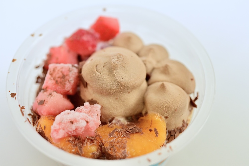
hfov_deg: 33.4
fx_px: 415
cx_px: 124
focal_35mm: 60
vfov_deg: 22.6
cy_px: 83
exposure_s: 1/160
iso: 6400
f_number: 4.5
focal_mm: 60
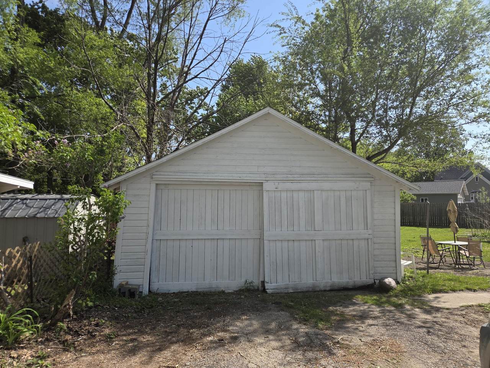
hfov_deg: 73.9
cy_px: 184
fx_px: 326
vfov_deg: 58.9
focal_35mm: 23
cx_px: 245
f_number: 1.8
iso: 80
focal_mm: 5.4
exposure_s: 1/3819
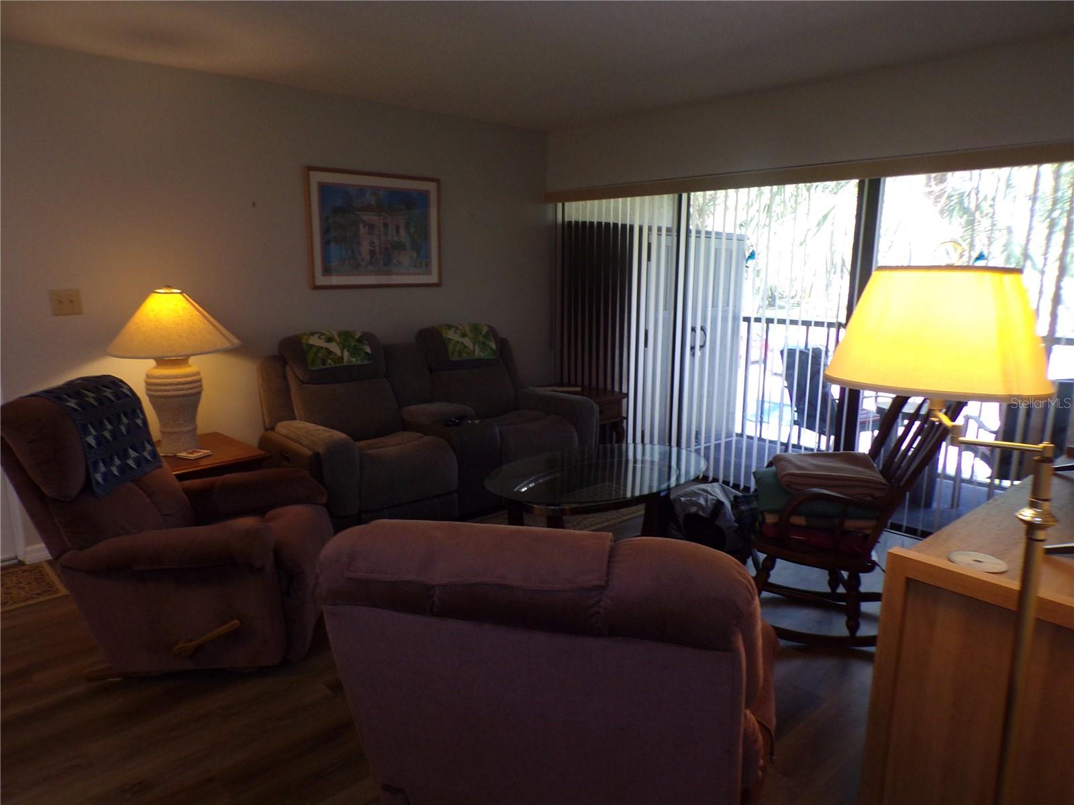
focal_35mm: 24
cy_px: 402
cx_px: 537
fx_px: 745
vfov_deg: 56.8
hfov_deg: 71.6
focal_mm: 4.3
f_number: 3
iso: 173
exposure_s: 1/34
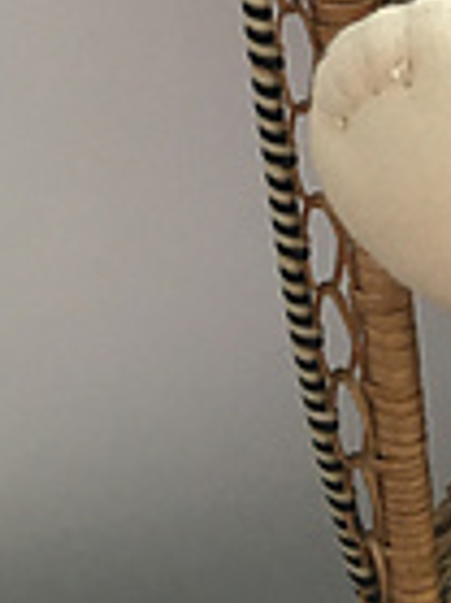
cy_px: -490
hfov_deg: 10.4
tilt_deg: -14.3
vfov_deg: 13.2
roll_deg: +1.2
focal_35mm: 134
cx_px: 828
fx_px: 2331
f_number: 2.2
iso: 100
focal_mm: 4.15
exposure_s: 1/33
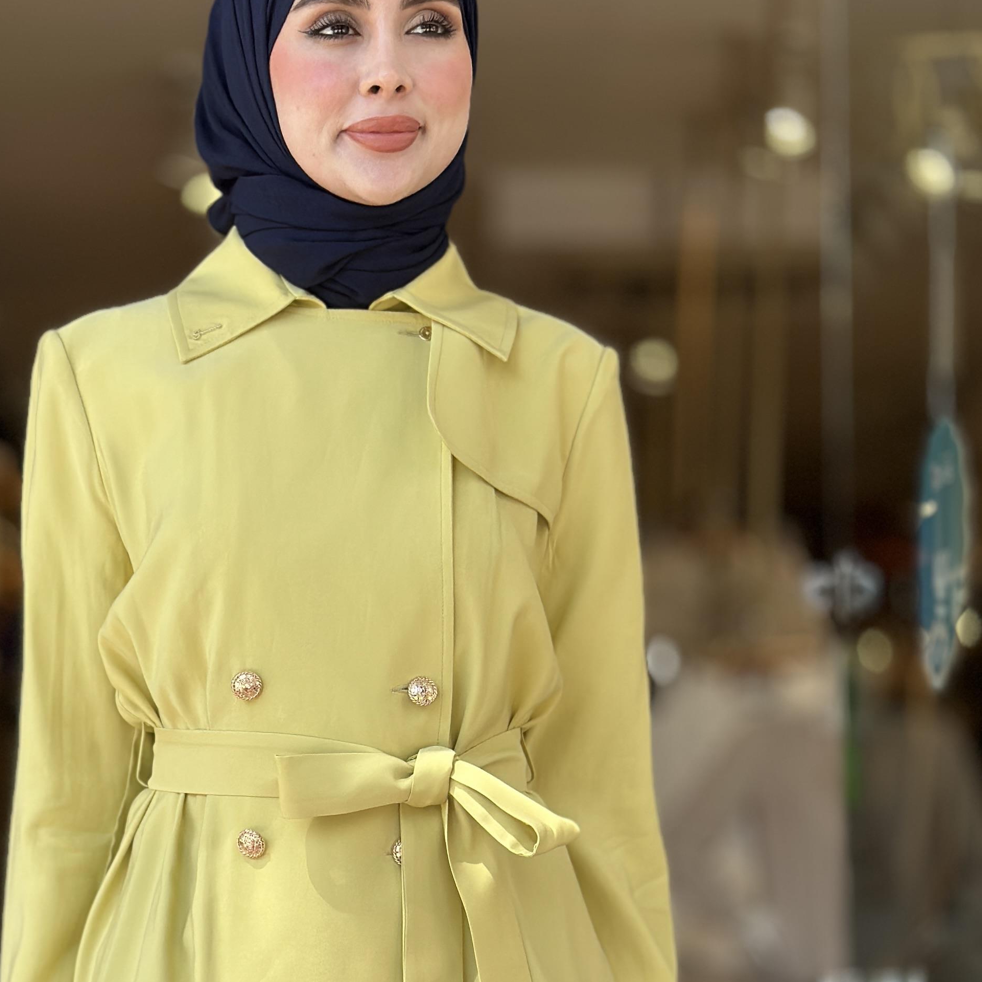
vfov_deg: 19.0
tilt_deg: +1.4
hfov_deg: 19.0
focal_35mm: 91
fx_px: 2921
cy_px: 739
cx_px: 344
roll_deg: -0.8
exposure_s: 1/1019
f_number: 1.78
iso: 80
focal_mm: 6.86
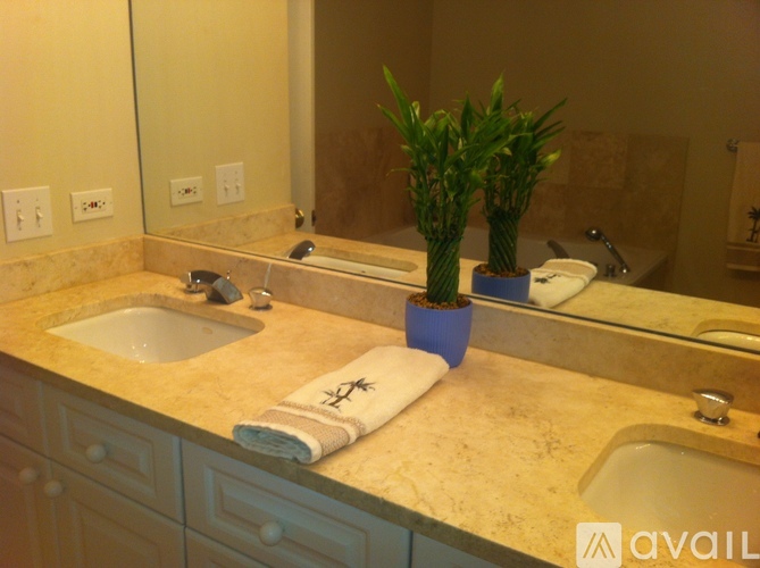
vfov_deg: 40.6
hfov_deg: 52.7
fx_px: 767
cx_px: 380
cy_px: 284
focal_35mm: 35
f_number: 2.8
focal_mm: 3.85
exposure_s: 1/21
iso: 80
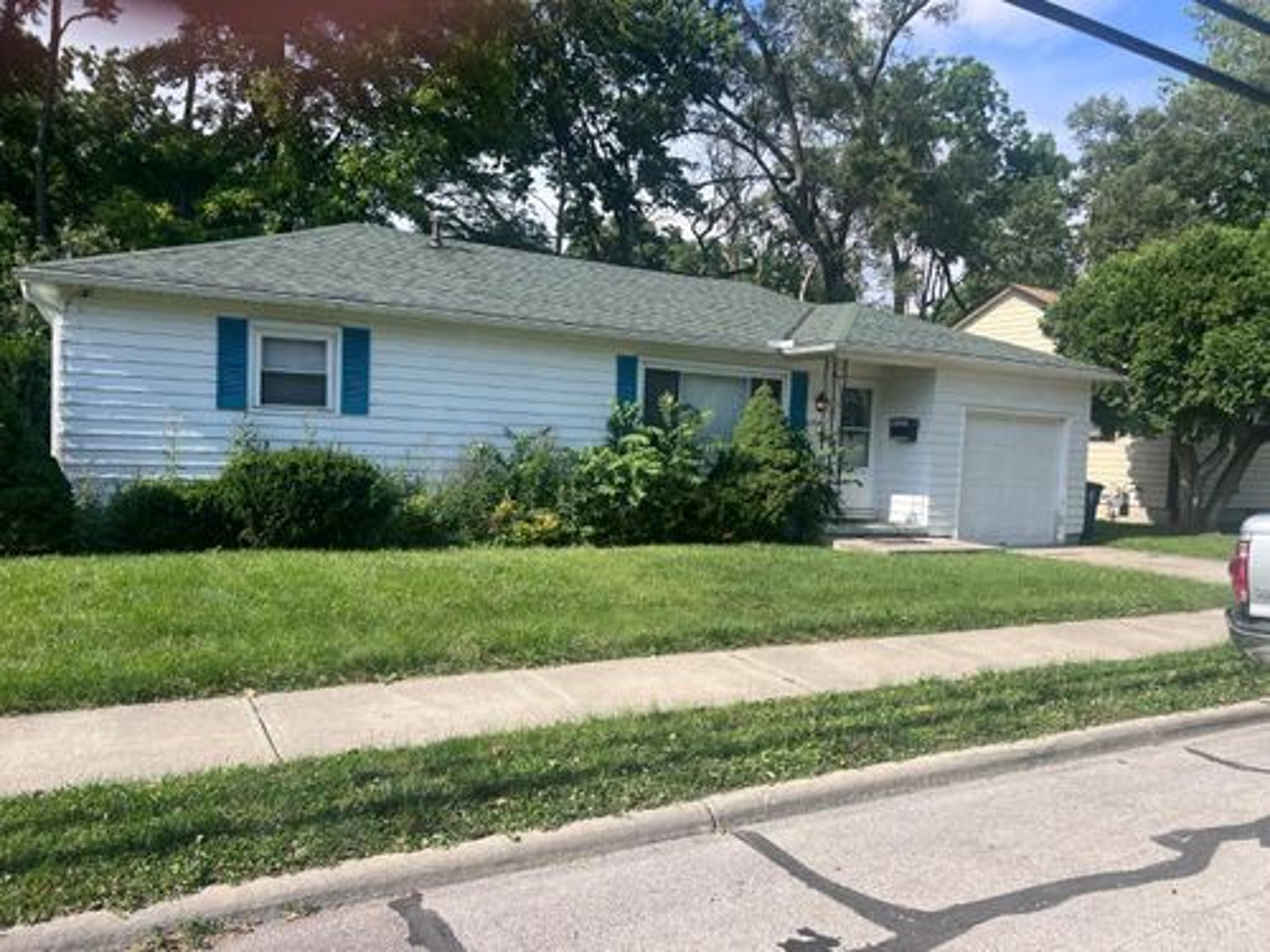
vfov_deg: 53.1
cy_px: 476
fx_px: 954
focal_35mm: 26
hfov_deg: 67.3
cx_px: 635
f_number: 1.5
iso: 50
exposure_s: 1/2841
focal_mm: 5.7
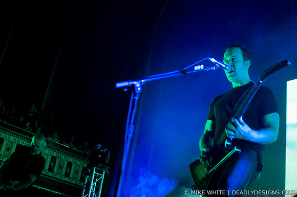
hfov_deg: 43.7
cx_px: 148
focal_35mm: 45
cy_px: 98
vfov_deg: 29.8
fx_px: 371
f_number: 2.2
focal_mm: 30
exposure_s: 1/160
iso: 1000
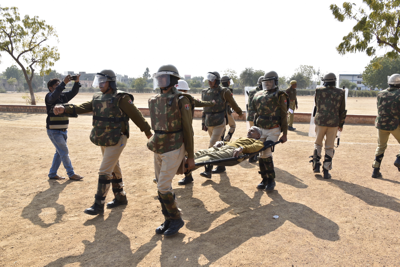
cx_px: 200
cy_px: 134
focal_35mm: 30
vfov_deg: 43.6
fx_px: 333
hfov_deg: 61.9
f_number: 7.1
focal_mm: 20
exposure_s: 1/250
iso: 125
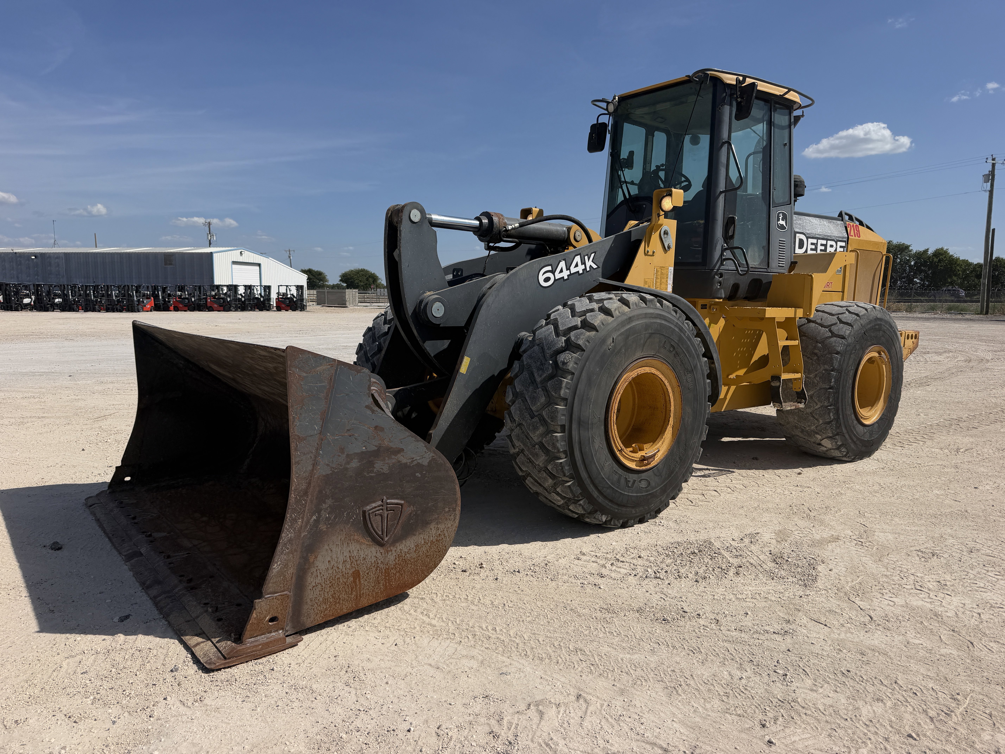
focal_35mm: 24
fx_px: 697
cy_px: 377
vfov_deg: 56.8
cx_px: 502
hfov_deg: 71.6
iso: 100
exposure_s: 1/11905
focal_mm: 6.76
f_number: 1.78
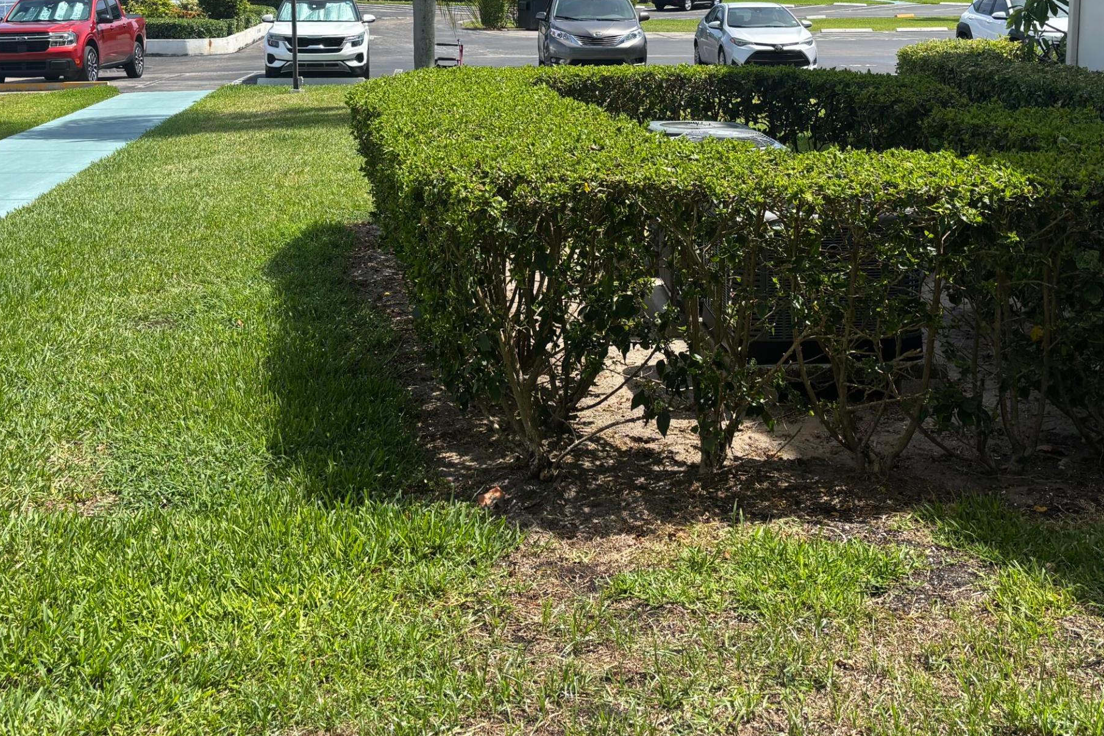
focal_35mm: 43
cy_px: 80
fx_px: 1318
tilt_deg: -5.3
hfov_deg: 45.4
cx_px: 562
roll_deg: -0.6
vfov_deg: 29.9
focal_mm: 5.96
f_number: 1.6
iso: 50
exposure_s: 1/2710
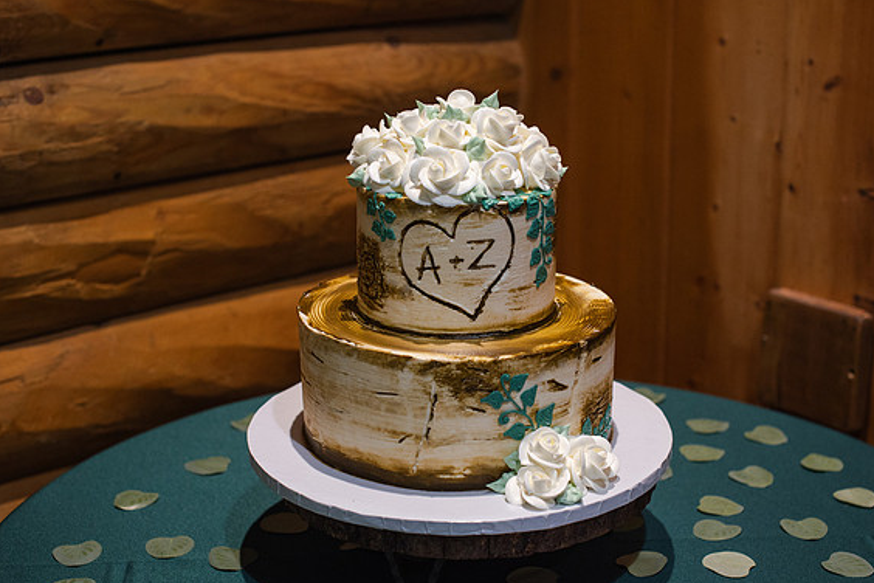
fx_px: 1384
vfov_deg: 23.8
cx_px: 475
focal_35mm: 57
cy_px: 274
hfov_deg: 35.0
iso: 800
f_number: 3.5
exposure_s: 1/250
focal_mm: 50
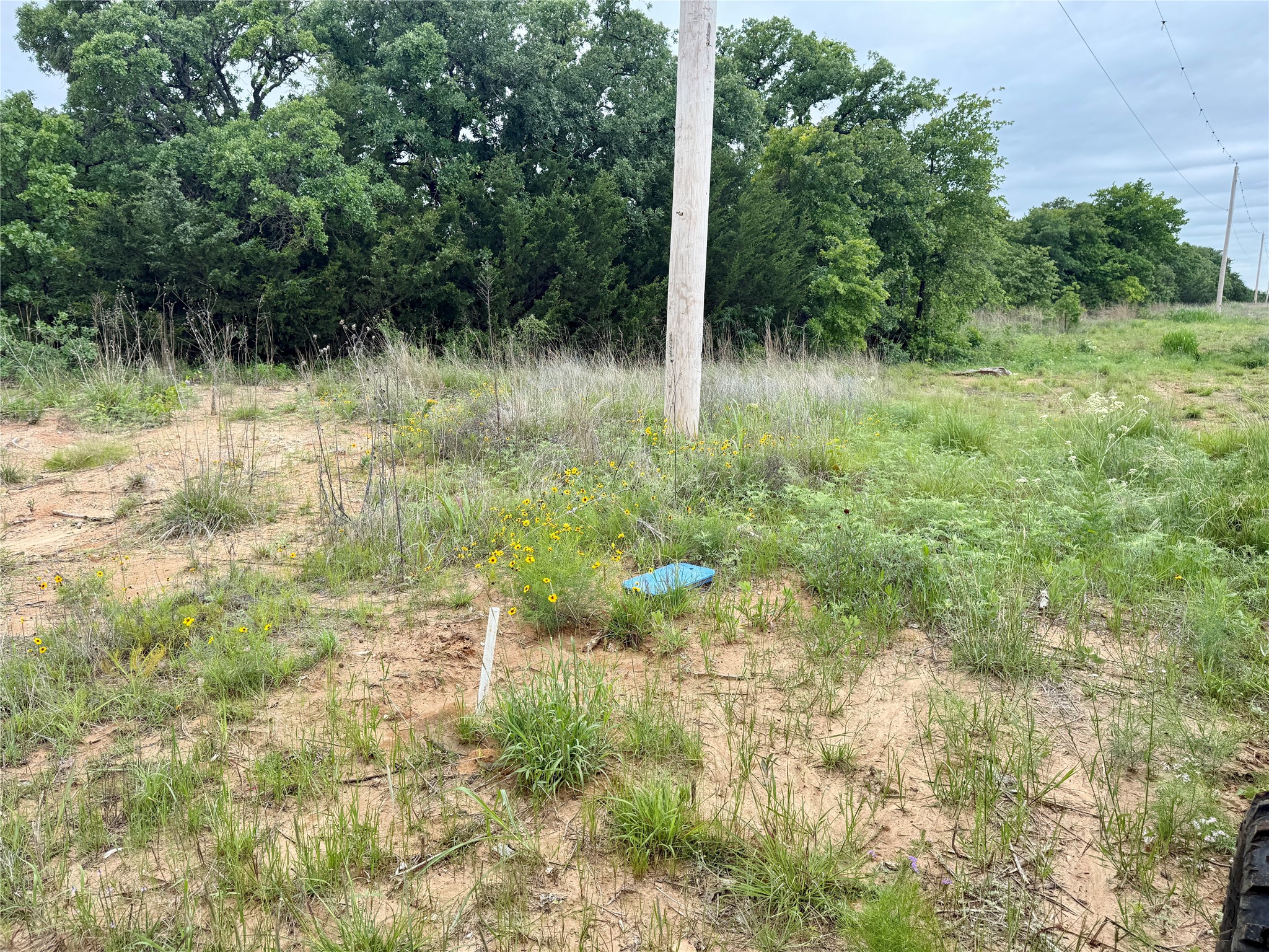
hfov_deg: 71.6
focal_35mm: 24
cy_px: 476
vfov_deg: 56.8
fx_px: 880
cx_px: 634
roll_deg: -1.1
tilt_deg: -7.4
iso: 80
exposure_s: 1/1091
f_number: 1.78
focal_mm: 6.76
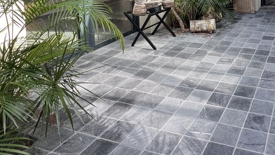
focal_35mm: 31
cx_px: 230
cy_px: -25
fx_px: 226
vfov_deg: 32.2
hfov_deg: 56.7
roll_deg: -0.3
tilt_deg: -4.1
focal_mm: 1.57
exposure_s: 1/99
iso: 80
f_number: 1.8
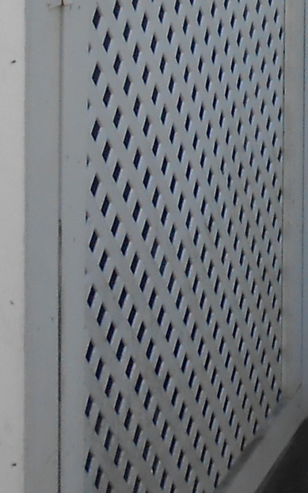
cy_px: -264
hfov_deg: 9.0
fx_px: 1828
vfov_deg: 14.3
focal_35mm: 136
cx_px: 622
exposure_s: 1/400
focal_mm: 4.6
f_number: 3.5
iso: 80
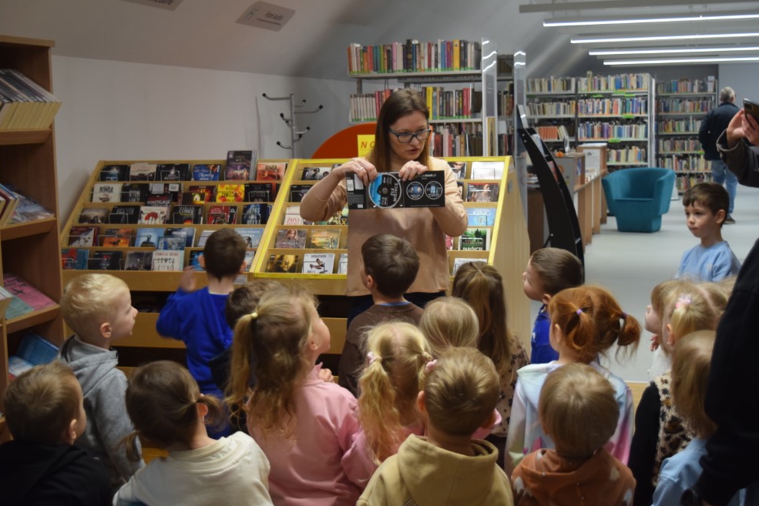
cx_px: 388
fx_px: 1118
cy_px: 246
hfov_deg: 37.5
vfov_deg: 25.5
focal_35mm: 53
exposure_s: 1/60
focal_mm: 34
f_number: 4.5
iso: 900
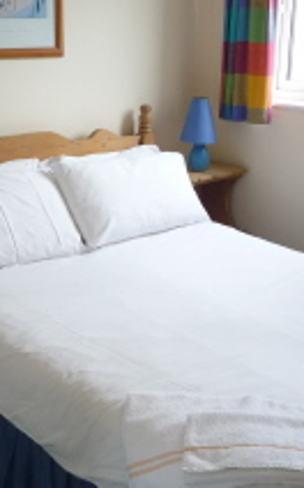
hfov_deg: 23.4
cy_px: 228
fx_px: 731
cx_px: 111
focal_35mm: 55
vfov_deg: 36.9
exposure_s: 1/50
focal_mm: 4.4
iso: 100
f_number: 2.8
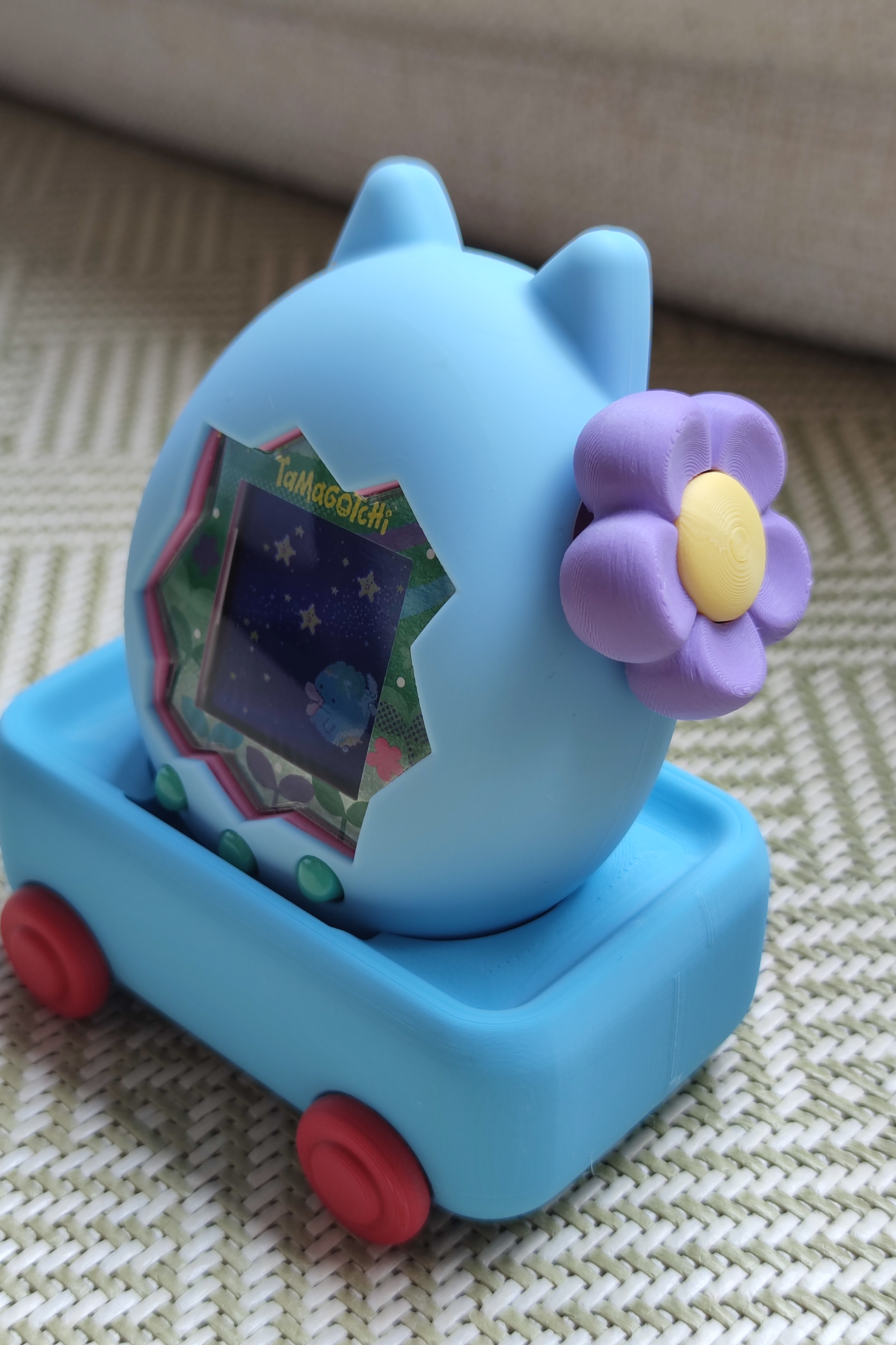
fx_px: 1867
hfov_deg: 27.0
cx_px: 414
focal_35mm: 50
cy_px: 673
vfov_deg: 39.6
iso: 50
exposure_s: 1/101
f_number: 1.69
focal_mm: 6.72
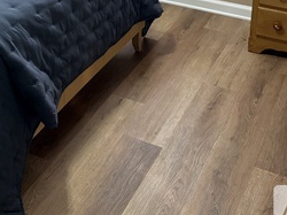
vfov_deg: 21.0
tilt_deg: -16.2
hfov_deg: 29.9
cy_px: -56
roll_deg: +0.2
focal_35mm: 64
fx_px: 530
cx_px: 76
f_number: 1.78
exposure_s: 1/60
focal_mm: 6.76
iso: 400
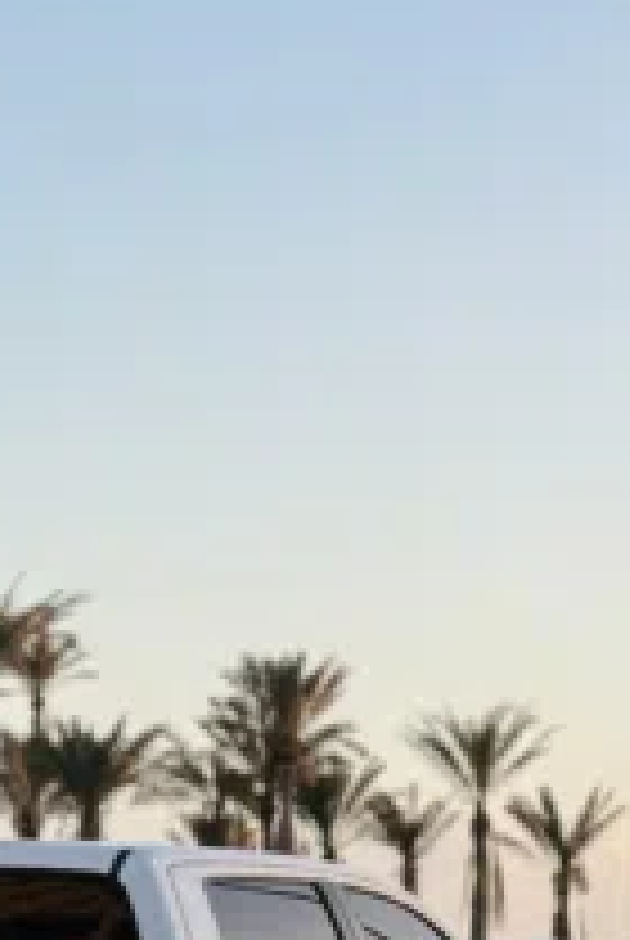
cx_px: 90
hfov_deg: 9.0
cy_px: 859
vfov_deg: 13.3
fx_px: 4003
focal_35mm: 153
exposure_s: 1/121
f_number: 2.8
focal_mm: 9
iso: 25
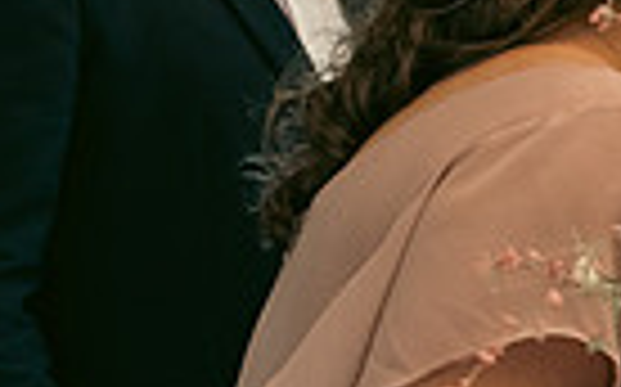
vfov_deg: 9.0
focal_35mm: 146
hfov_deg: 13.5
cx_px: 932
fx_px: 2469
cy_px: 124
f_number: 3.5
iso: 2000
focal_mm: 34
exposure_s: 1/200
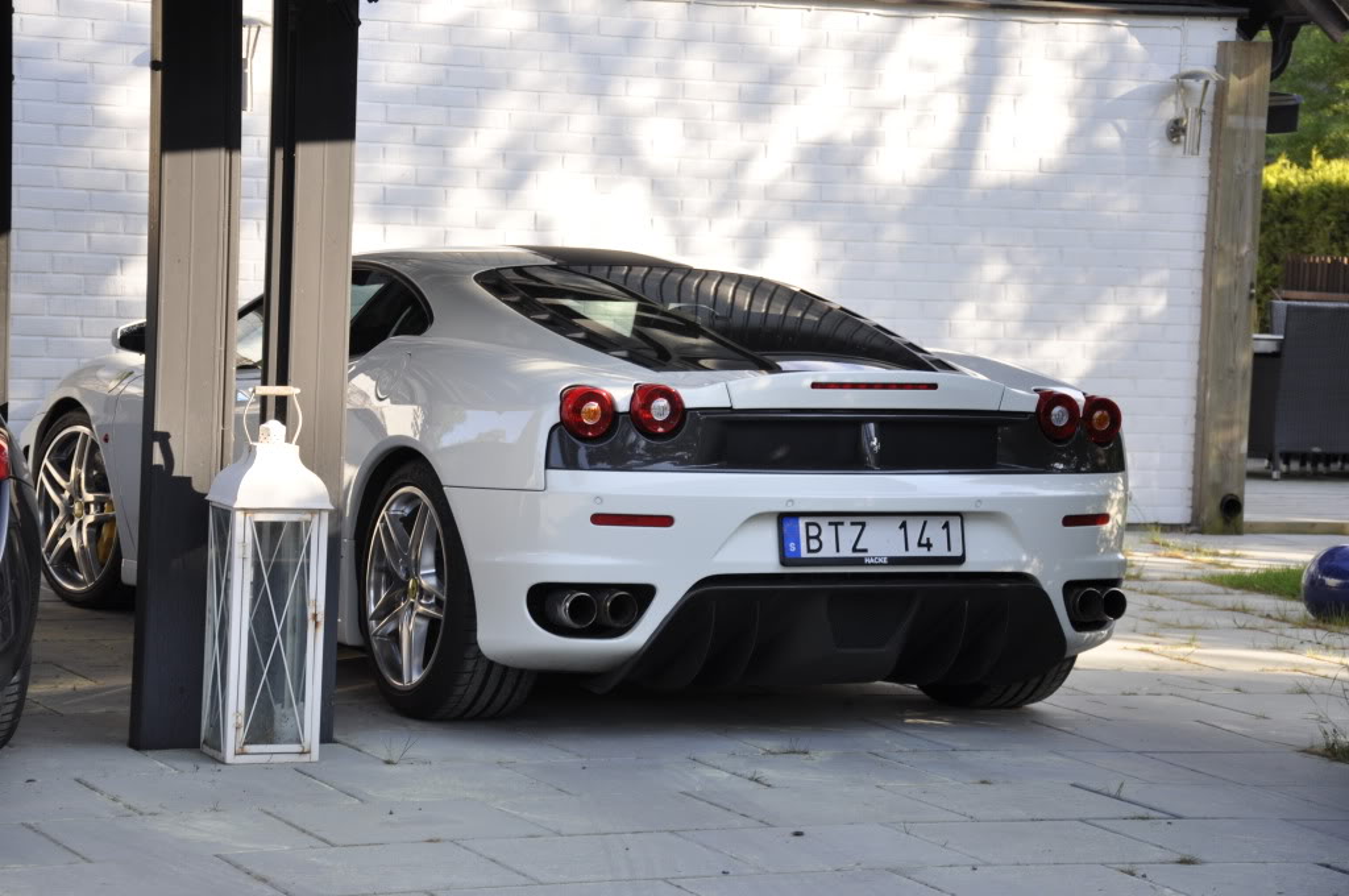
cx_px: 674
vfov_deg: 13.8
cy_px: 448
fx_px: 3705
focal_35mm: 99
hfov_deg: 20.6
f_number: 6.3
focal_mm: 66
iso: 200
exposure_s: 1/160
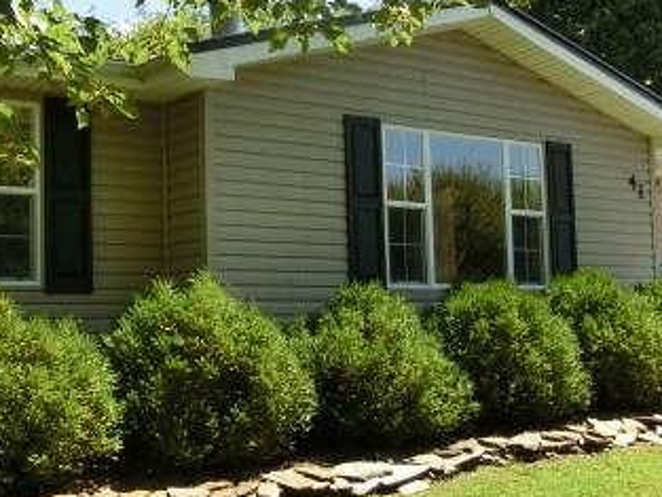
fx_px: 937
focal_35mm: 49
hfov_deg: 38.5
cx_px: 226
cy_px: 266
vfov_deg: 29.7
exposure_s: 1/800
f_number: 3
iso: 100
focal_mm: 4.24
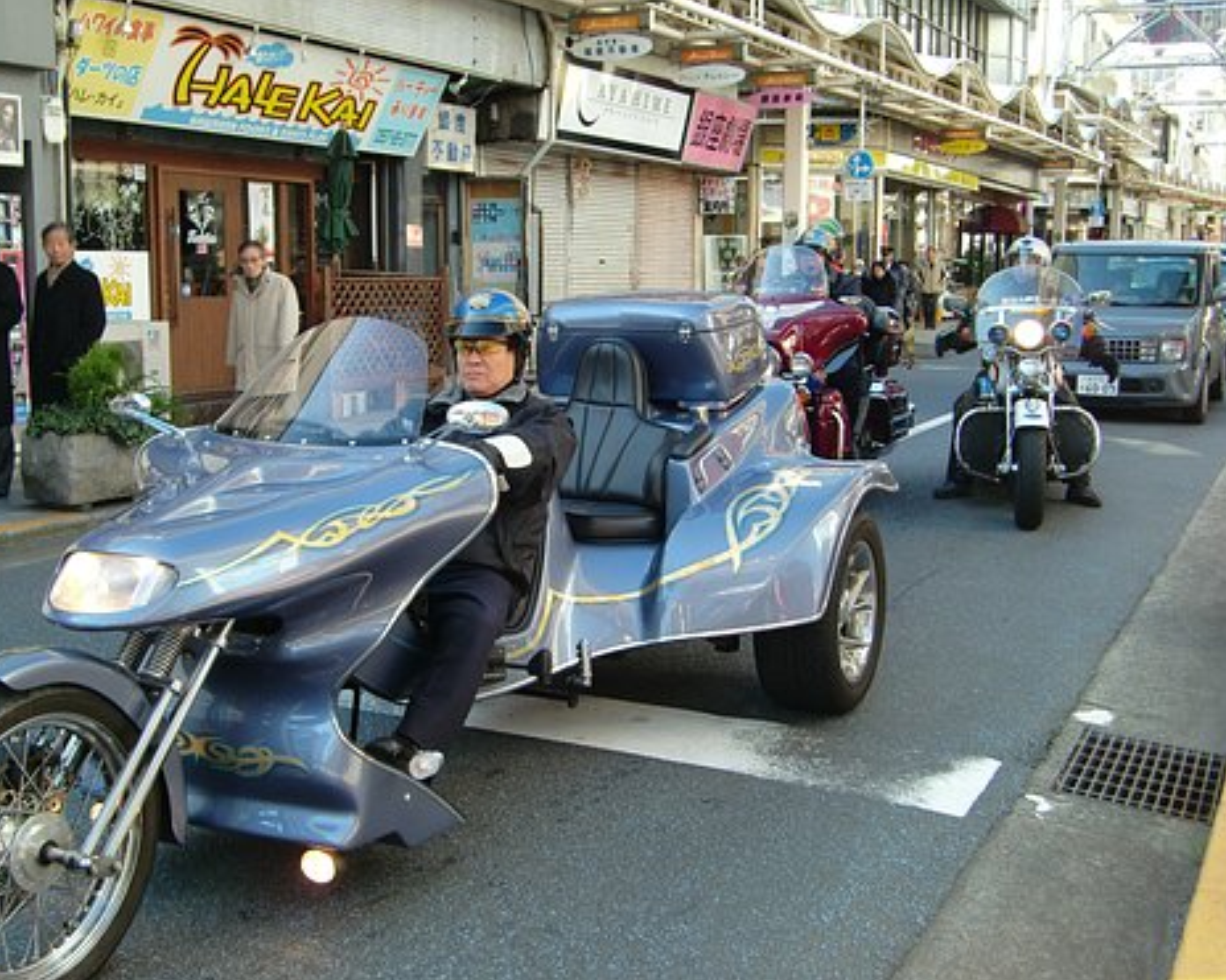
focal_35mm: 42
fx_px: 1524
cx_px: 555
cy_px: 478
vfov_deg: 35.7
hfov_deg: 43.8
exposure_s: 1/100
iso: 64
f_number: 3
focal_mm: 6.9
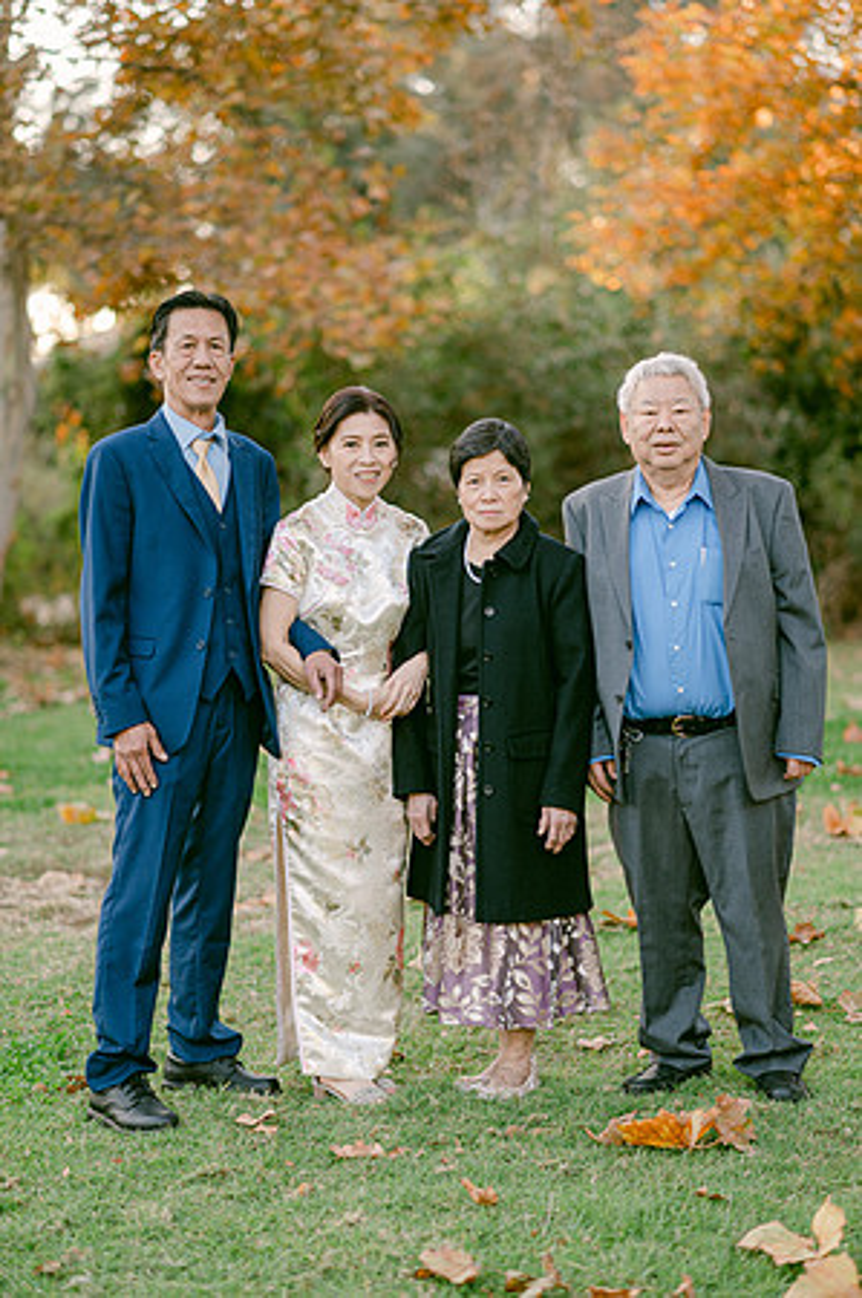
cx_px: 431
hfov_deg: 16.0
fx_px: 3060
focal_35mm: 85
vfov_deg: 23.9
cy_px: 649
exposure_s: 1/200
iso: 200
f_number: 2
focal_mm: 85
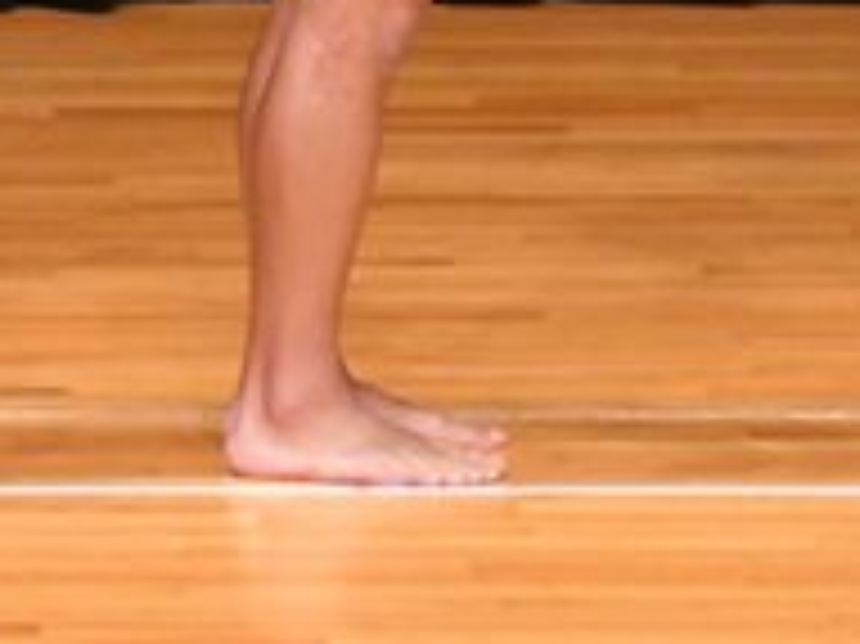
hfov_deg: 1.9
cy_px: -491
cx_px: -178
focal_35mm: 1052
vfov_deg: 1.4
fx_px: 26119
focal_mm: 180
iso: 4000
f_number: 5.6
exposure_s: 1/400
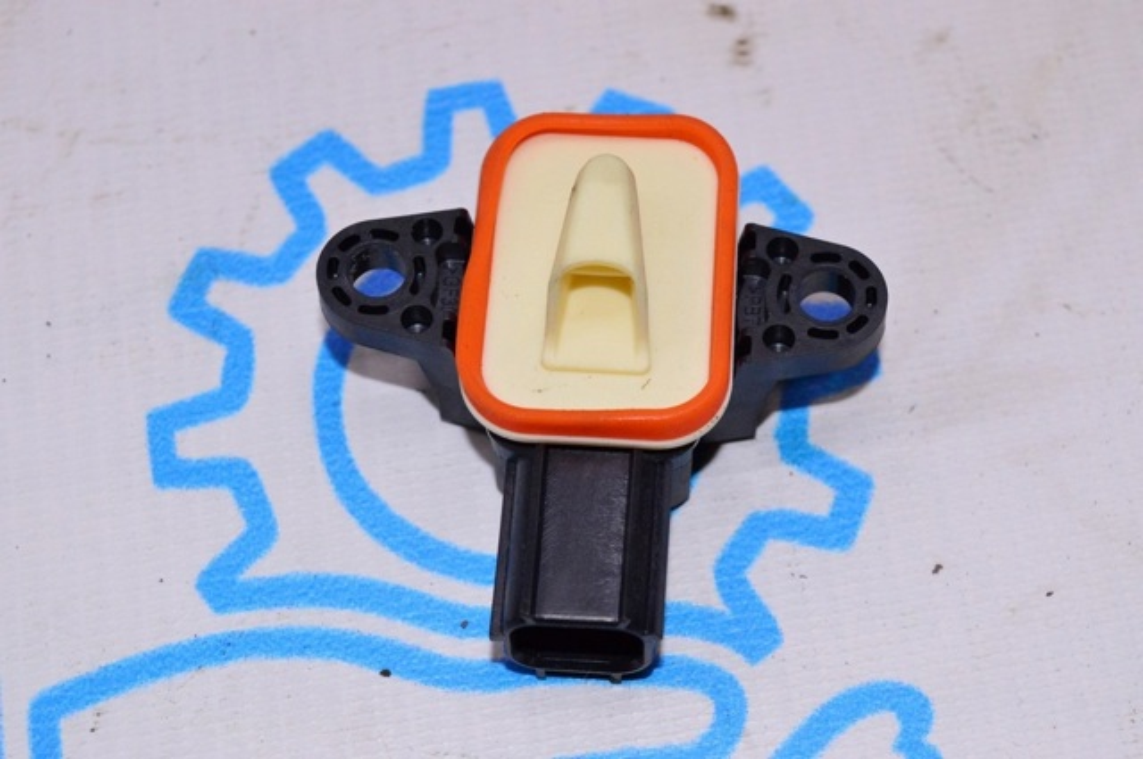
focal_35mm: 82
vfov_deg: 16.5
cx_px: 572
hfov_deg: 24.6
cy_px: 380
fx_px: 2616
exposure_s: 1/200
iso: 1600
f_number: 8
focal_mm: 55
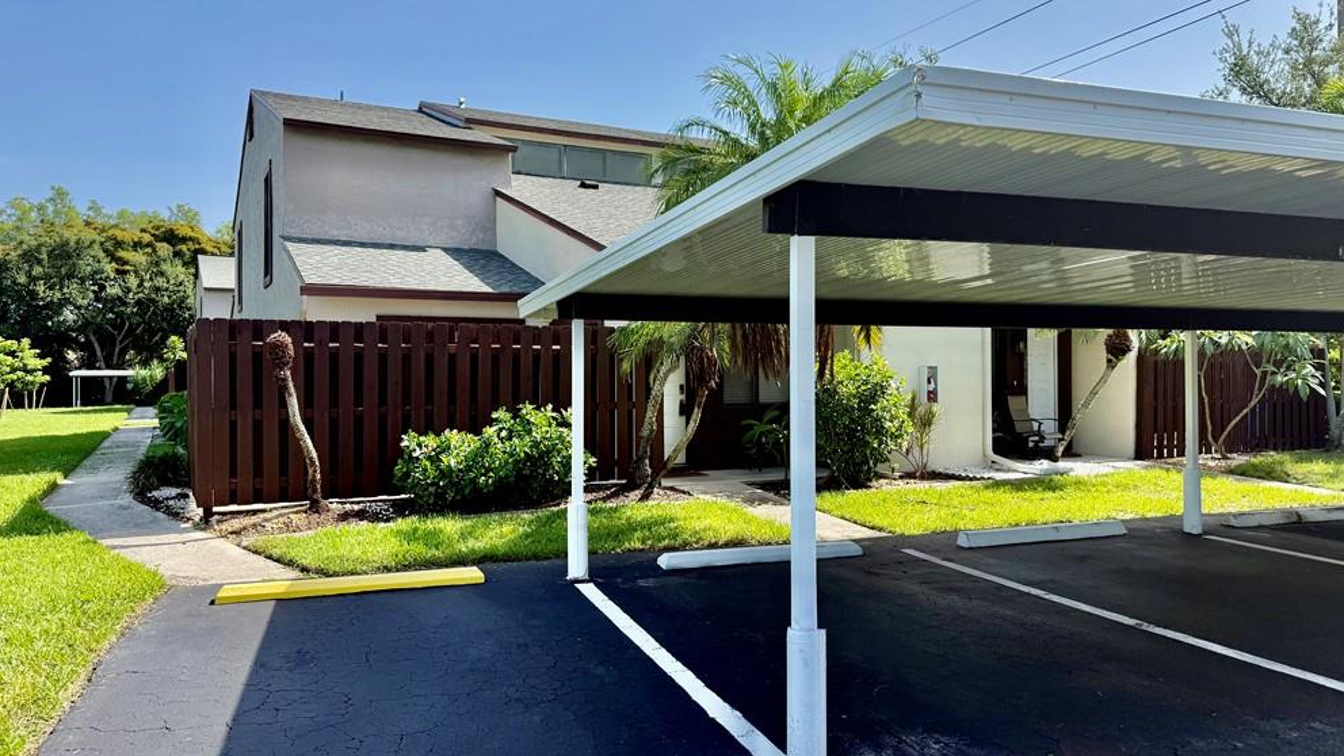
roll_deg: -0.3
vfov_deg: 42.9
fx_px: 962
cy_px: 367
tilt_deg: +0.5
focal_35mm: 27
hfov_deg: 69.9
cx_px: 677
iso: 100
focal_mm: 6.76
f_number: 1.78
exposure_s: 1/3145
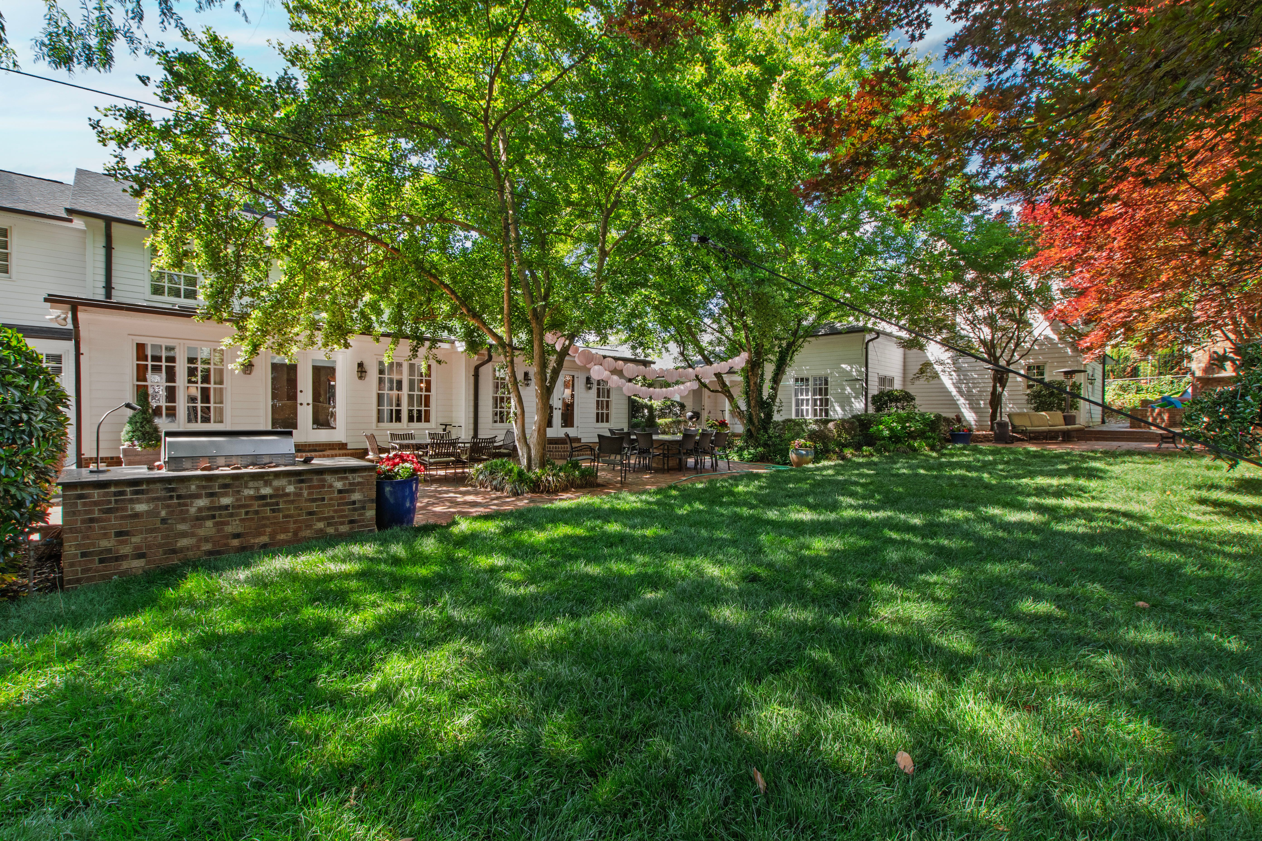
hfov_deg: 100.4
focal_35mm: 15
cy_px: 420
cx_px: 631
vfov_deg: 77.3
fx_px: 526
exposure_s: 1/50
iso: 320
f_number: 8
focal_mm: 10
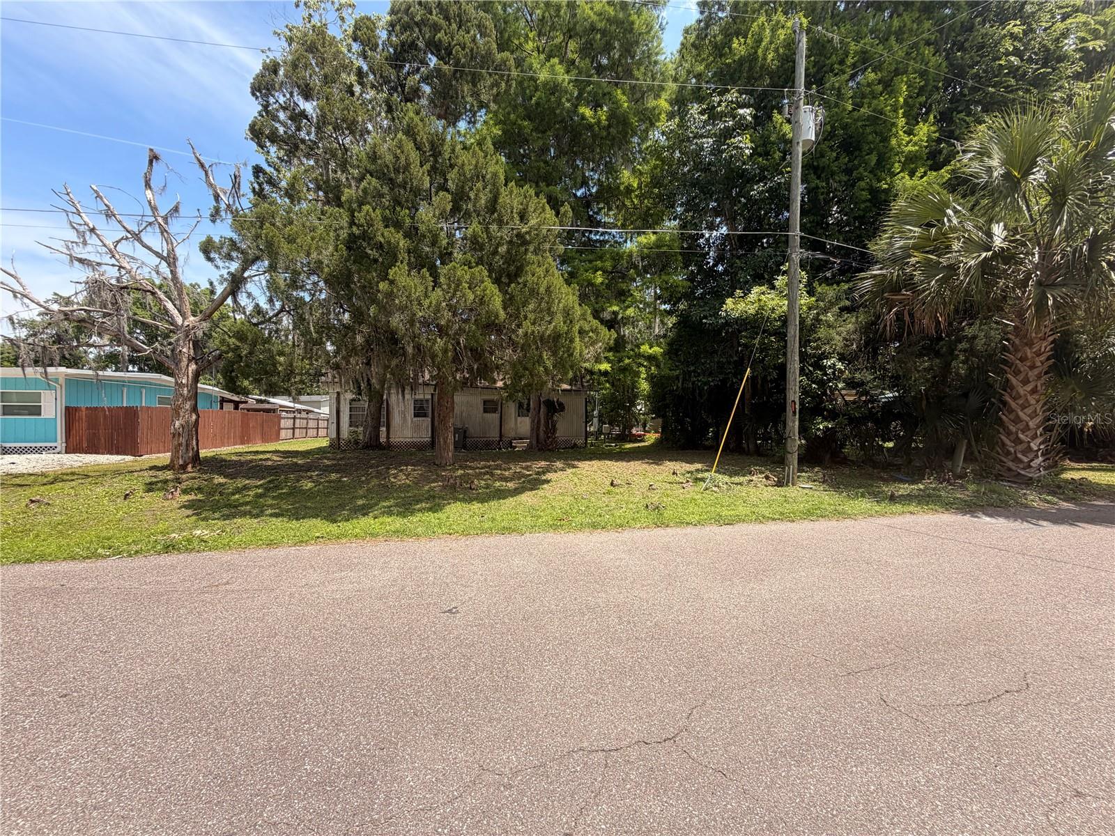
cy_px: 418
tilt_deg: +0.5
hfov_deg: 102.1
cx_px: 558
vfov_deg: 85.7
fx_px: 451
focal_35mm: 14
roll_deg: +0.2
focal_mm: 2.22
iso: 32
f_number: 2.2
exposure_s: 1/770
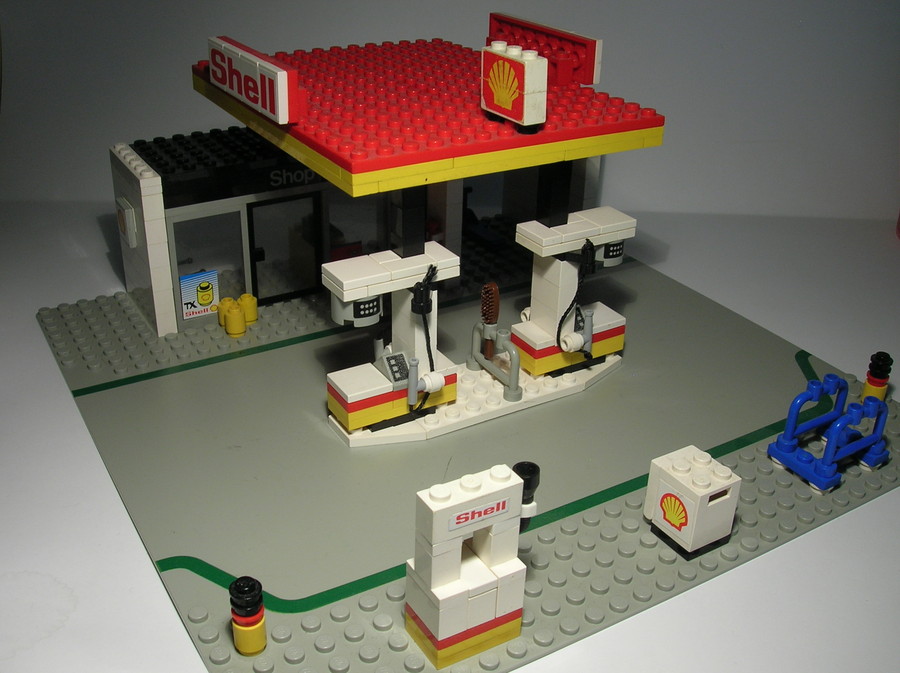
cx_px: 450
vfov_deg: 39.6
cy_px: 336
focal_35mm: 36
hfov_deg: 51.4
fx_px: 935
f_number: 4.9
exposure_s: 1/19
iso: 50
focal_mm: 6
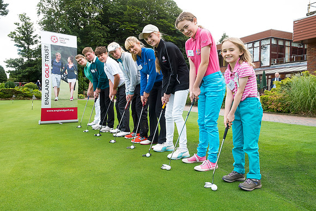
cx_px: 158
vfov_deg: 45.0
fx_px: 255
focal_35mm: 29
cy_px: 106
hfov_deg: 63.6
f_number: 6.3
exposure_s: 1/320
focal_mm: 29
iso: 500
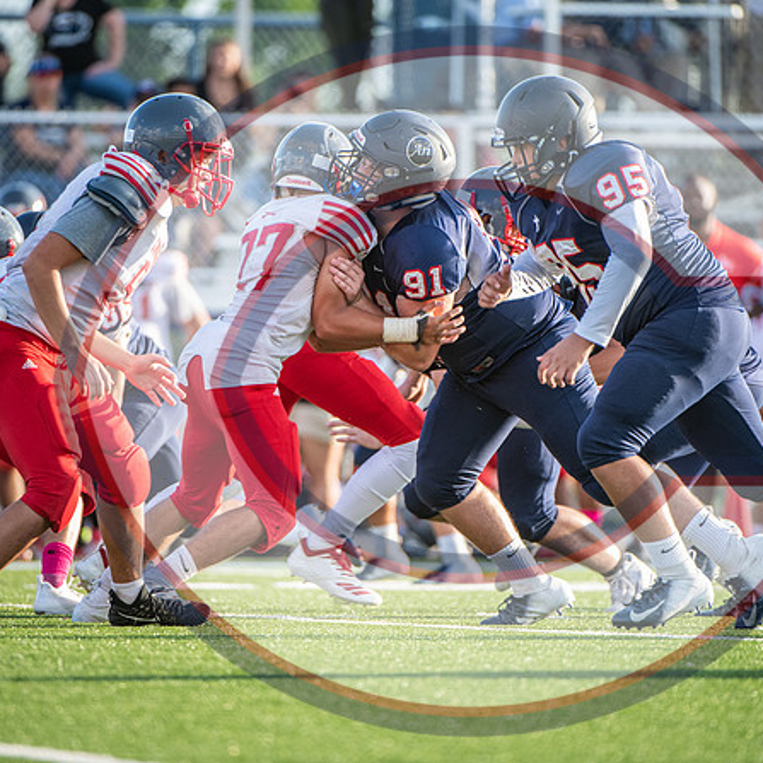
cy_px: 363
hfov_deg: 3.6
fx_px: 12045
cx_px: 366
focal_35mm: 483
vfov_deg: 3.6
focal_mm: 360
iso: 900
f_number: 4
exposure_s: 1/1000
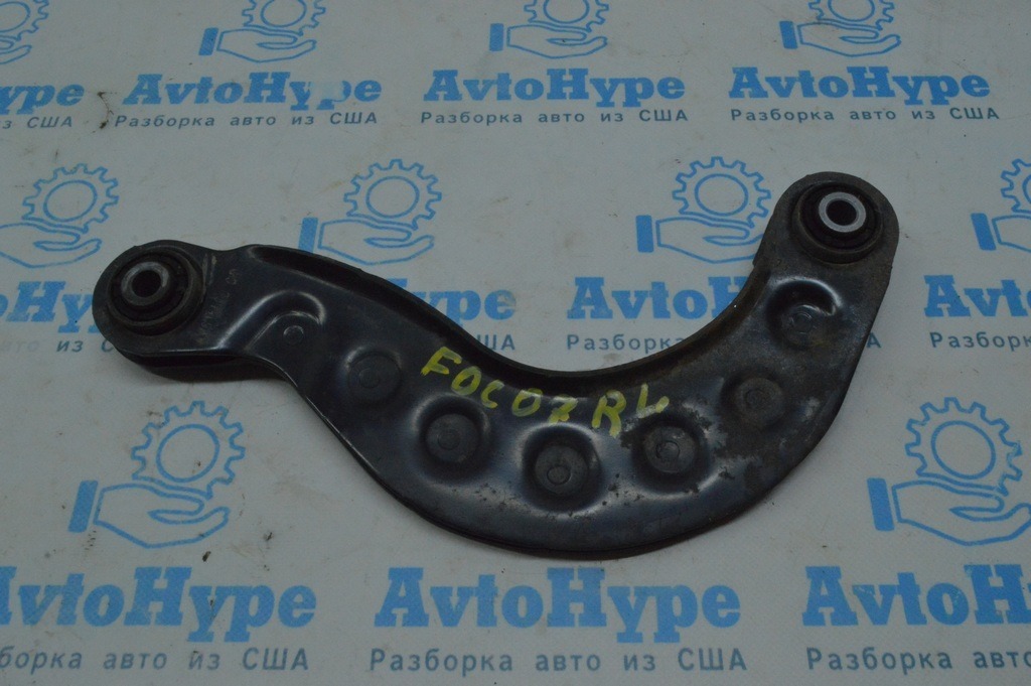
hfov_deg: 62.0
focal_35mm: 30
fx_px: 858
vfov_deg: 43.5
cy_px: 343
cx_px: 516
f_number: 25
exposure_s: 1/80
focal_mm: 20
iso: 4000
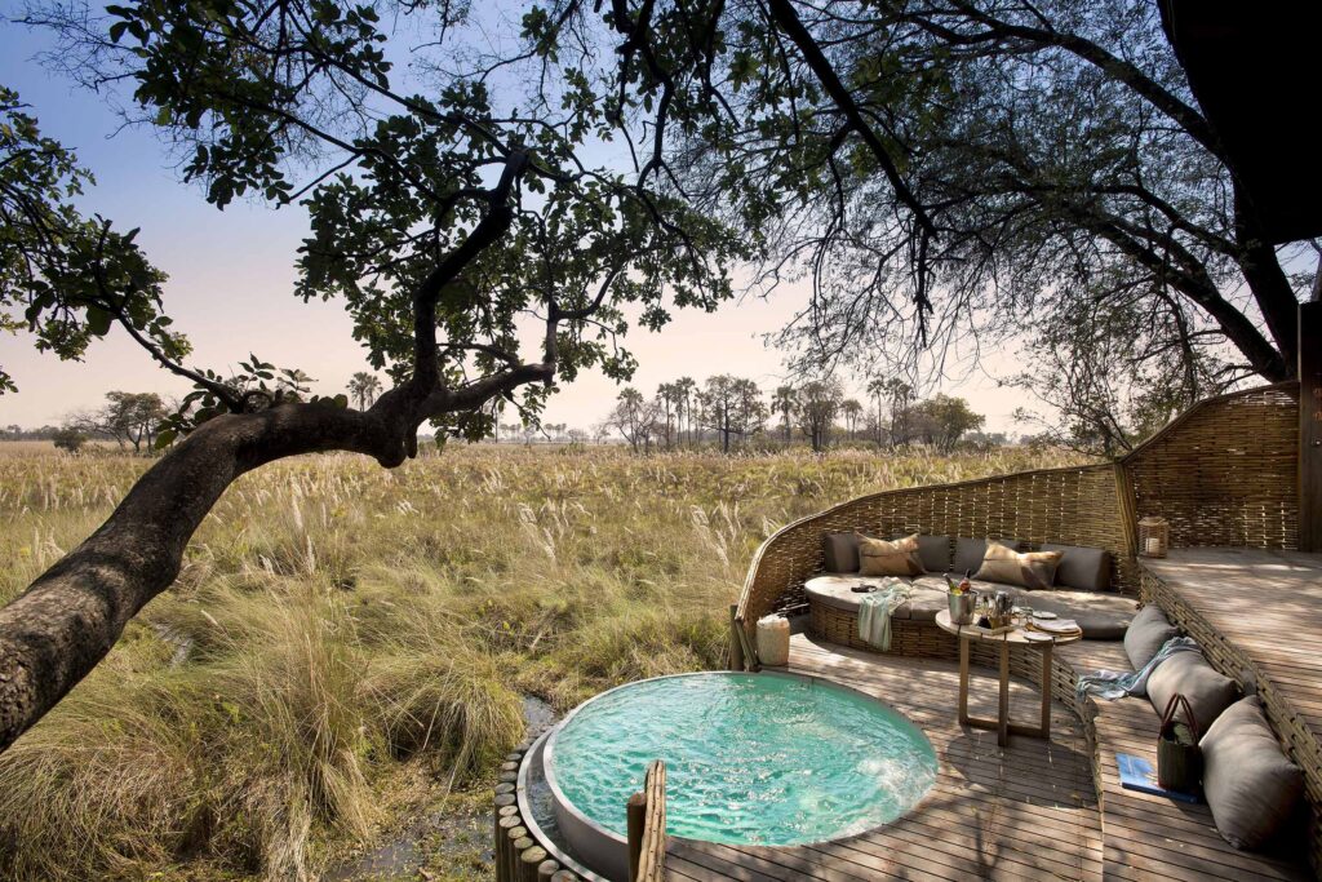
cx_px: 661
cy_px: 441
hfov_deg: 93.3
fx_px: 624
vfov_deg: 70.5
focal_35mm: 17
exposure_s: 1/250
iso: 200
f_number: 9.5
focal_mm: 17
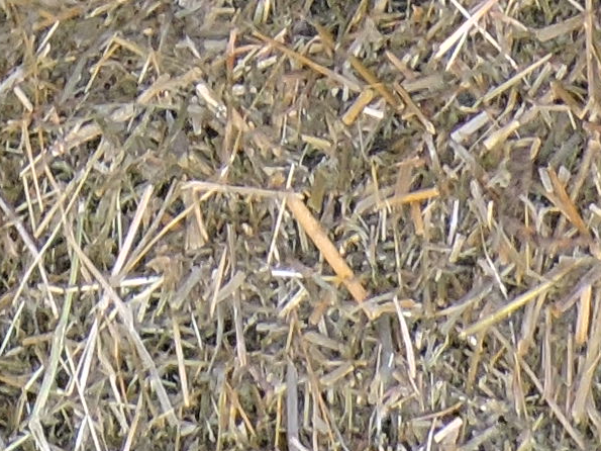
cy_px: -1141
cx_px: -623
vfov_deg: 4.2
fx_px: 5780
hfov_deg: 5.8
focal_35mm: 333
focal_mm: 7.7
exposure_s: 1/50
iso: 180
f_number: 3.4
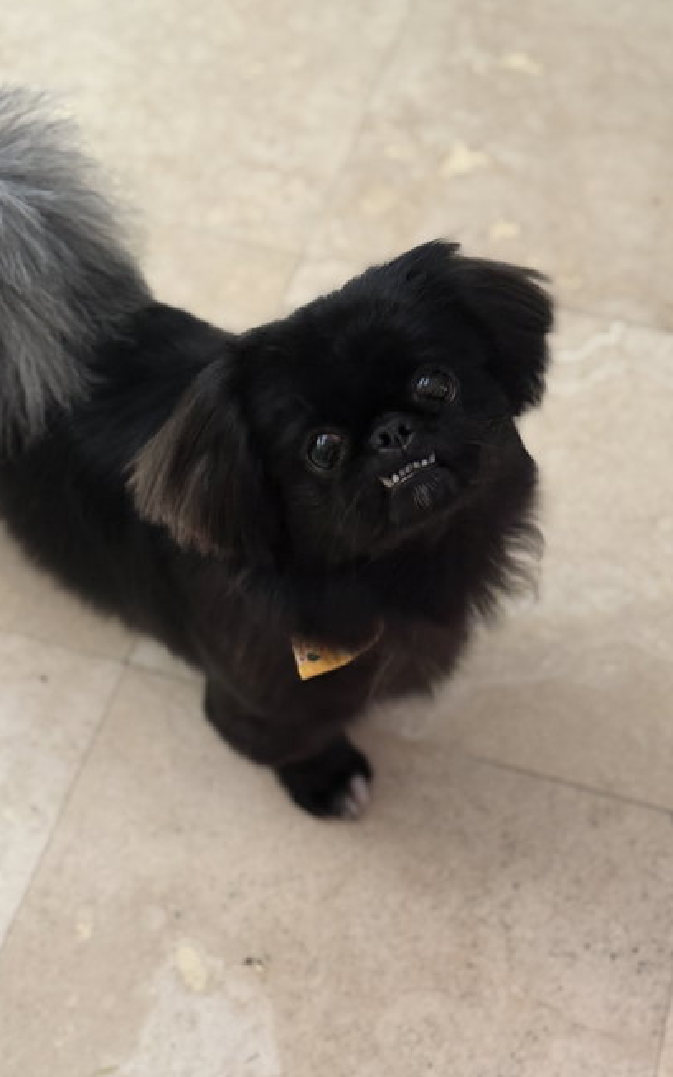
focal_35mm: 52
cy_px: 547
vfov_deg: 38.9
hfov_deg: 24.9
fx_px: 1526
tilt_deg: -56.2
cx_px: 374
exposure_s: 1/40
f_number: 1.78
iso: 400
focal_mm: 6.76
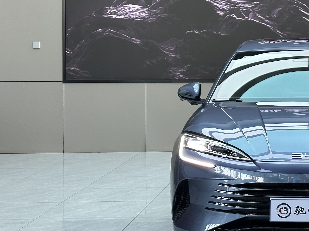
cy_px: 44
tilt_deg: -1.4
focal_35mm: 106
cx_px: 319
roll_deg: +0.8
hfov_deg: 18.0
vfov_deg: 13.9
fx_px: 946
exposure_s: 1/86
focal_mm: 6.86
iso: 64
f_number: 1.78
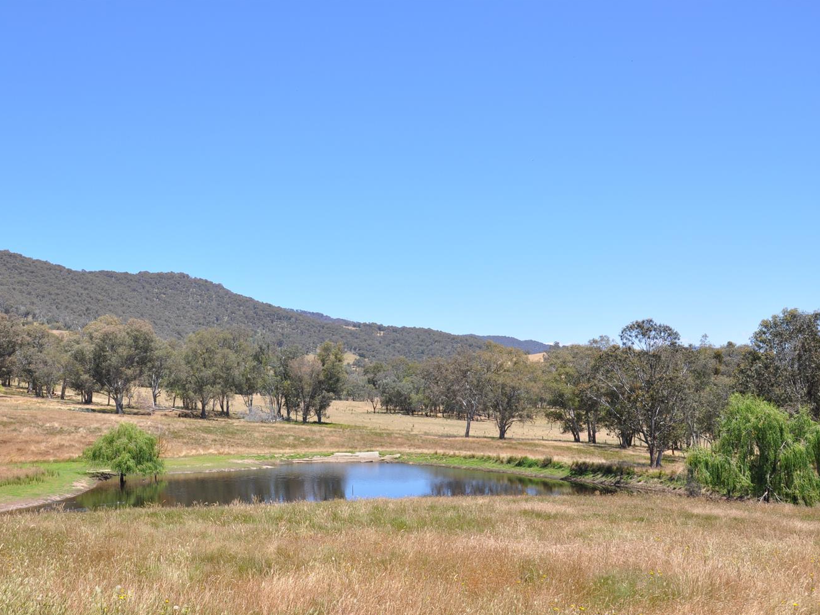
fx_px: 924
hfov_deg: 47.8
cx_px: 363
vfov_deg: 36.8
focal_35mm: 39
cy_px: 332
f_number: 9
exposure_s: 1/320
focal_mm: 22
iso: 200
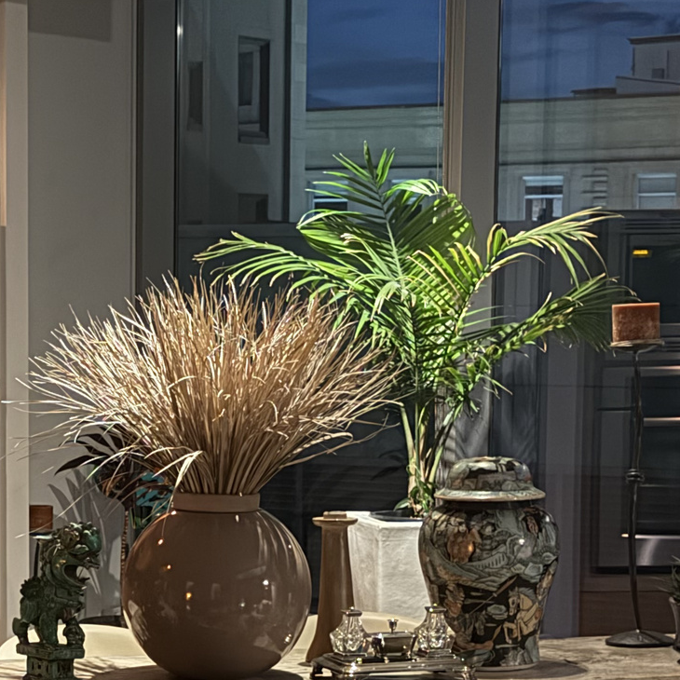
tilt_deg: -7.6
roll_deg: +0.9
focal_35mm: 119
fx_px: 2645
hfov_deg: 14.5
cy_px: 553
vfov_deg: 14.6
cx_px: 34
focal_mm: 6.76
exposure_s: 1/5
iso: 500
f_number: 1.78
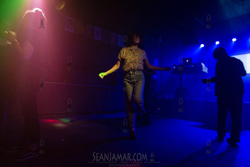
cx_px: 125
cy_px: 84
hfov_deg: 73.7
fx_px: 167
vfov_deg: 53.2
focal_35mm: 24
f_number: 2.8
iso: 5000
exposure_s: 1/125
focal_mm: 24
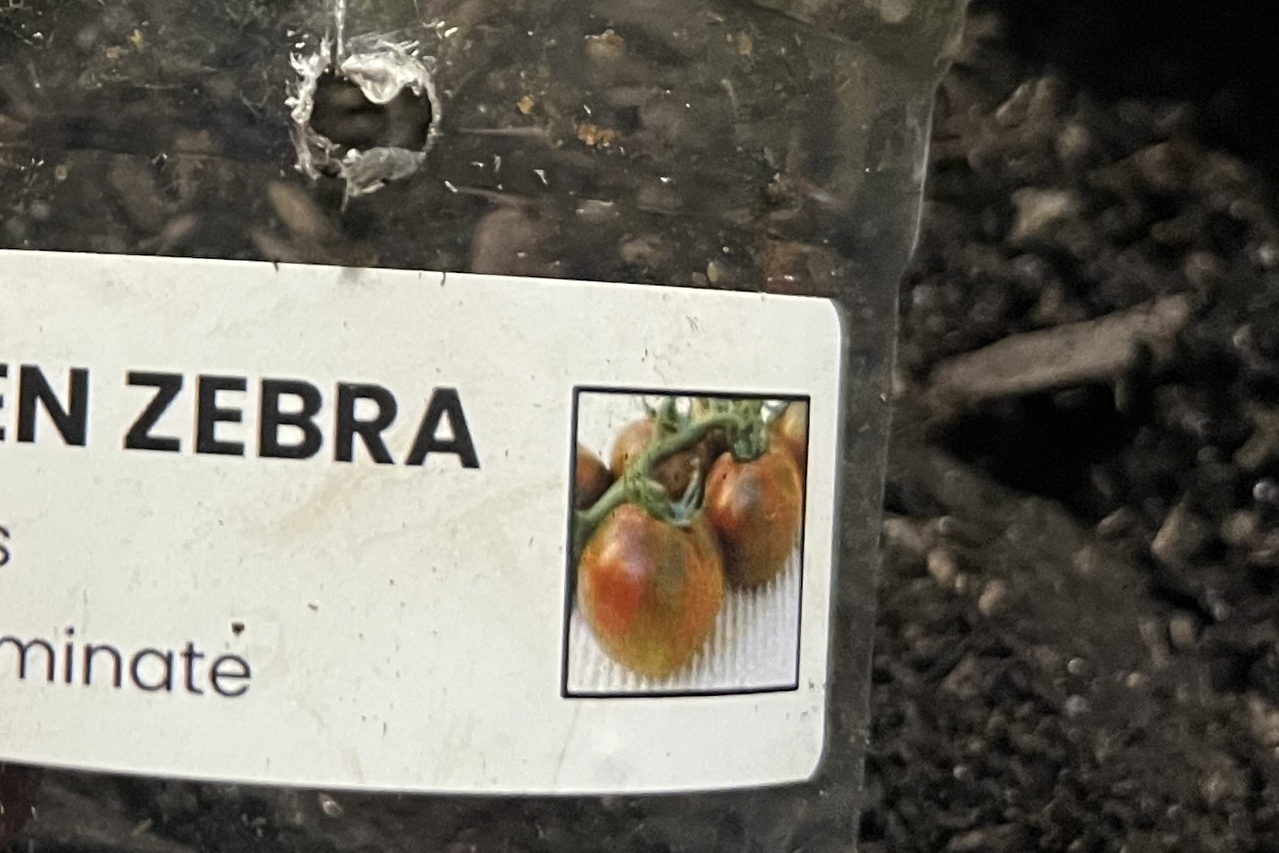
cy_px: 170
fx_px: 2416
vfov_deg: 19.8
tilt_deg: -59.4
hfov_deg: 26.6
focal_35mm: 68
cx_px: -215
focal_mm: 5.1
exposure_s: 1/40
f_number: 1.6
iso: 500
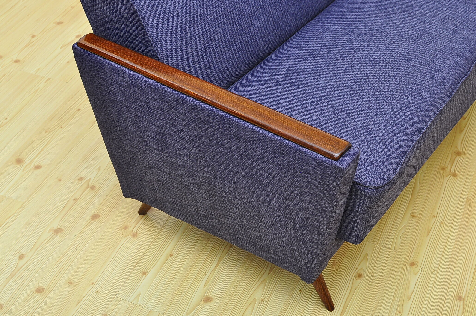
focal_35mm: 55
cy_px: 154
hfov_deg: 36.6
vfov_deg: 24.8
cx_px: 237
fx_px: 720
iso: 400
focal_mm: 35
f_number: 6.3
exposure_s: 1/200
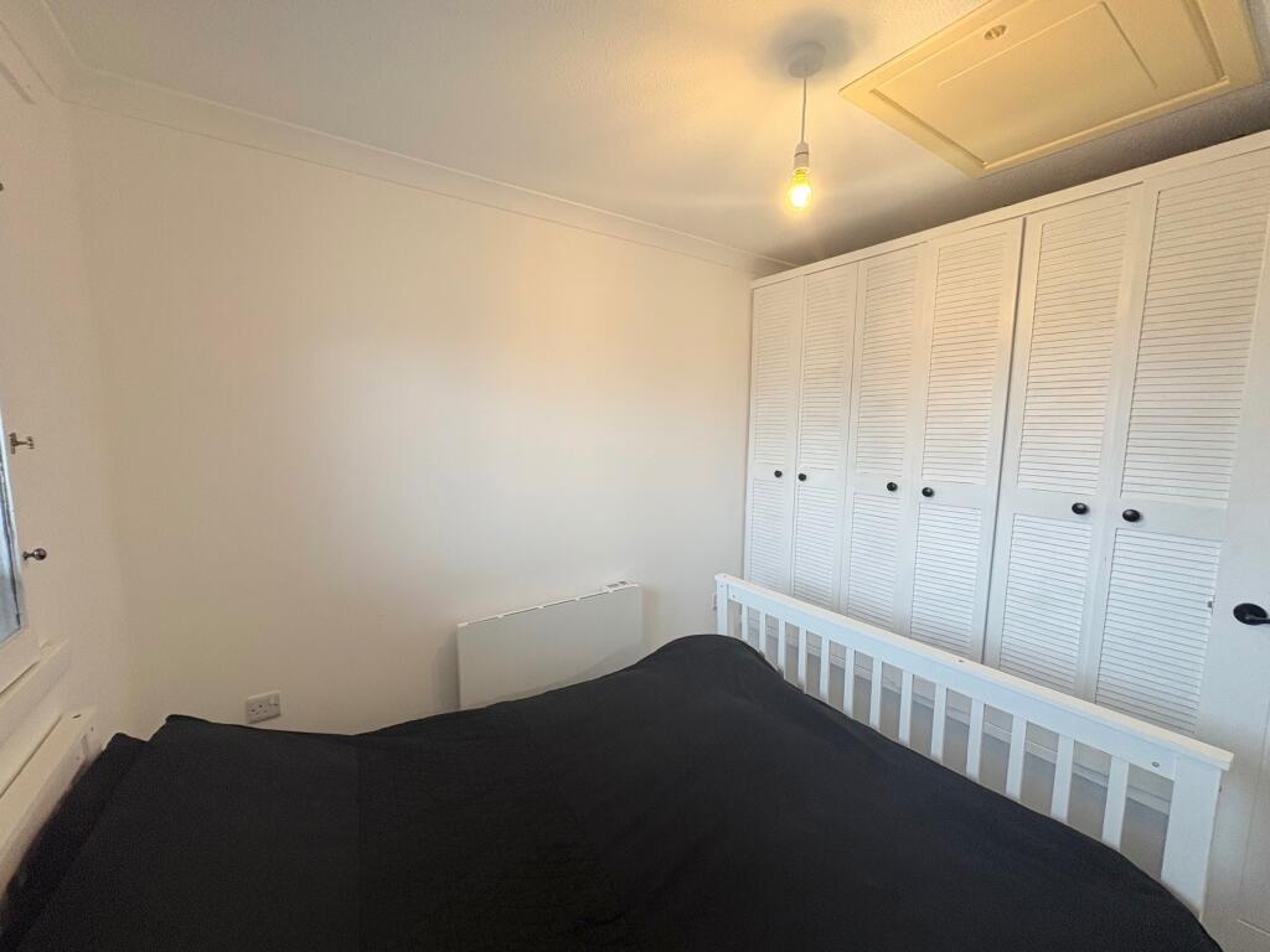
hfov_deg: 102.1
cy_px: 476
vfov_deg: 85.7
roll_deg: -0.2
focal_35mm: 14
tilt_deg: -6.2
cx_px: 635
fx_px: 514
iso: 200
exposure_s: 1/99
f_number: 2.2
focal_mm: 2.22
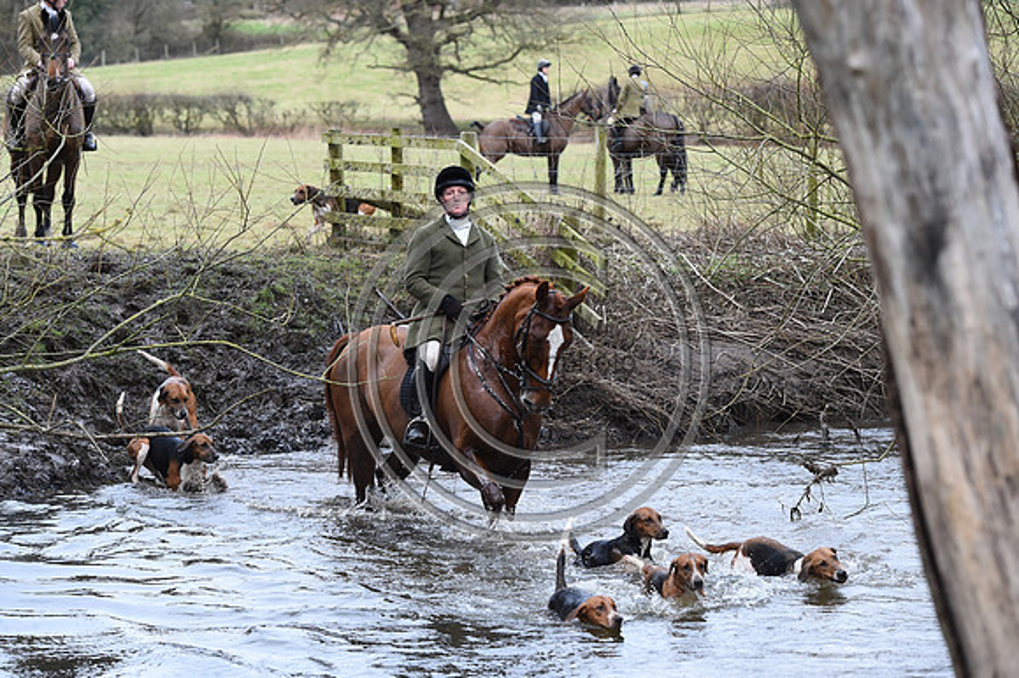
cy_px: 339
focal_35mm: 120
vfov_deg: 11.4
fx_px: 3395
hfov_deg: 17.1
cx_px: 510
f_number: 5.6
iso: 2500
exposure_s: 1/1250
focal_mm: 120
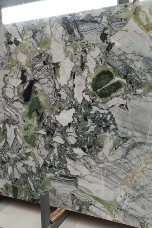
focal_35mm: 41
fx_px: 260
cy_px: 115
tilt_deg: -10.8
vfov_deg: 47.4
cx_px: 51
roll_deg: +3.4
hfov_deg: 32.3
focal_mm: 4.15
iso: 100
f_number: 2.2
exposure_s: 1/30
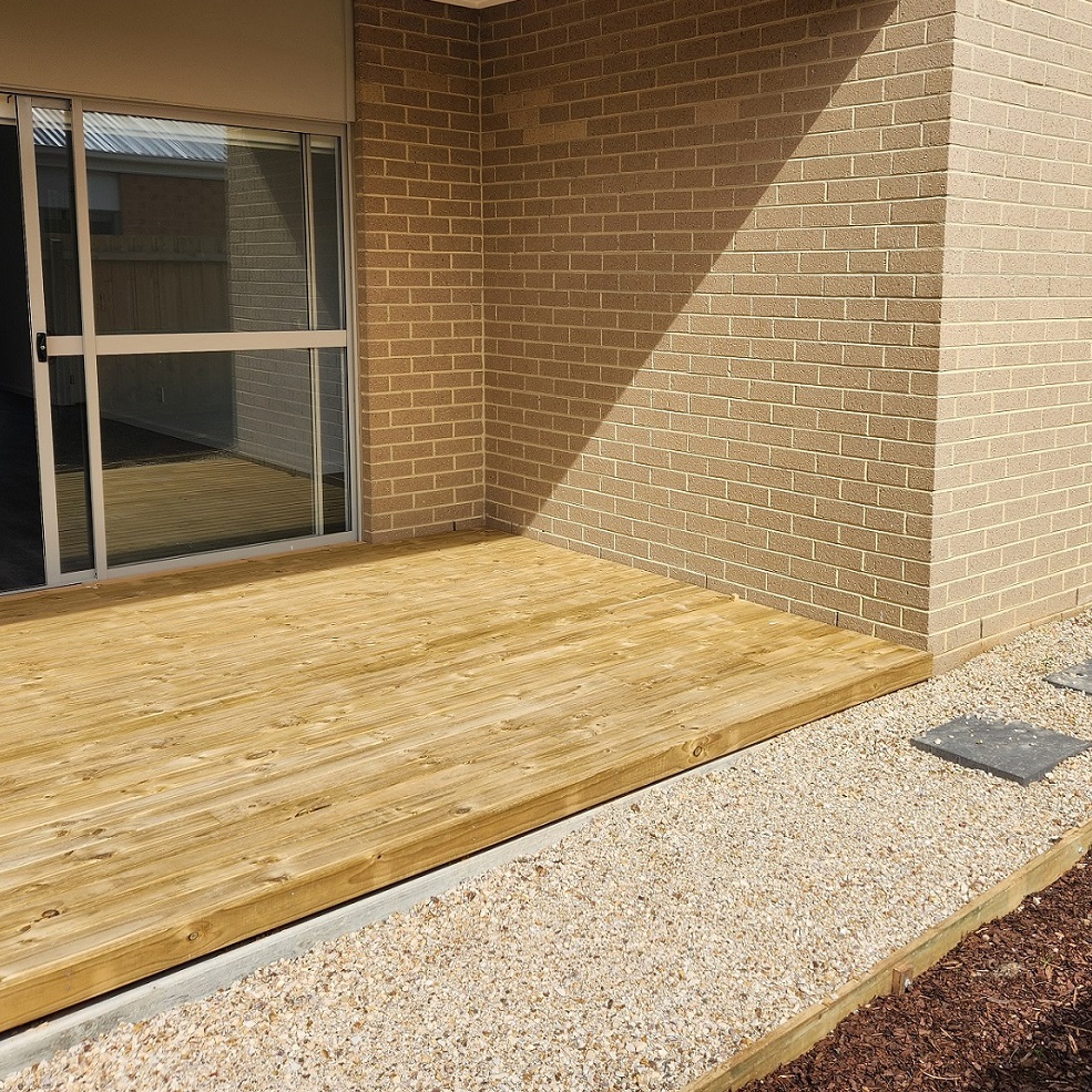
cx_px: 691
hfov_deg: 49.2
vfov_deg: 49.4
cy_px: 438
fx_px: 1178
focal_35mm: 33
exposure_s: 1/989
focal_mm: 5.4
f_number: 1.8
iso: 20
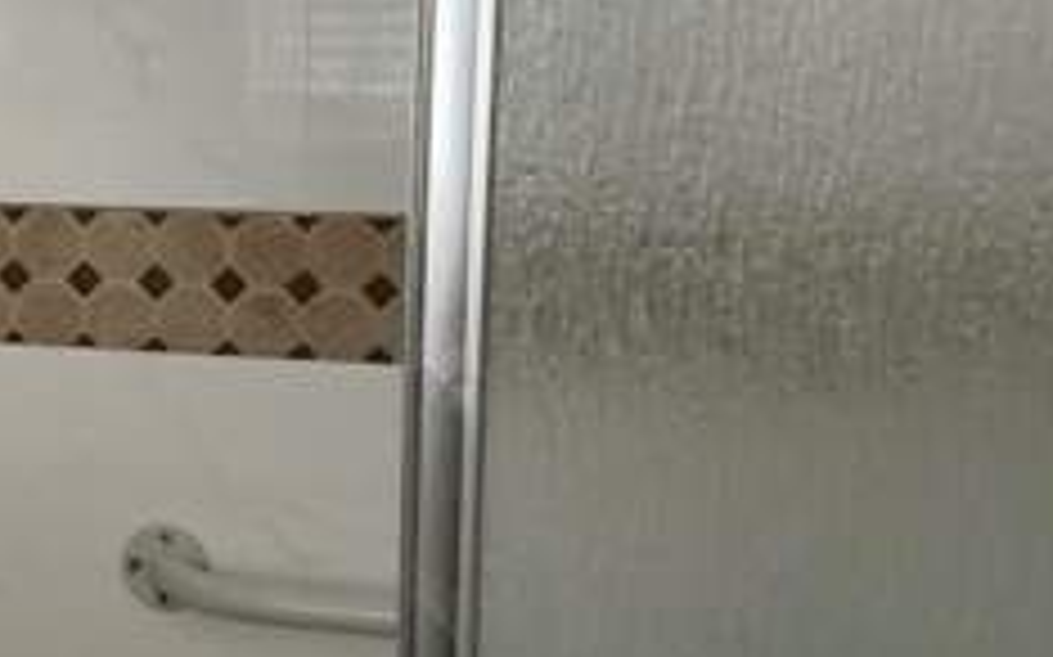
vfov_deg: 20.6
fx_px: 1807
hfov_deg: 30.1
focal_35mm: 63
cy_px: 266
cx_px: -14
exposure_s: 1/60
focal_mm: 3
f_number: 1.8
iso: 160
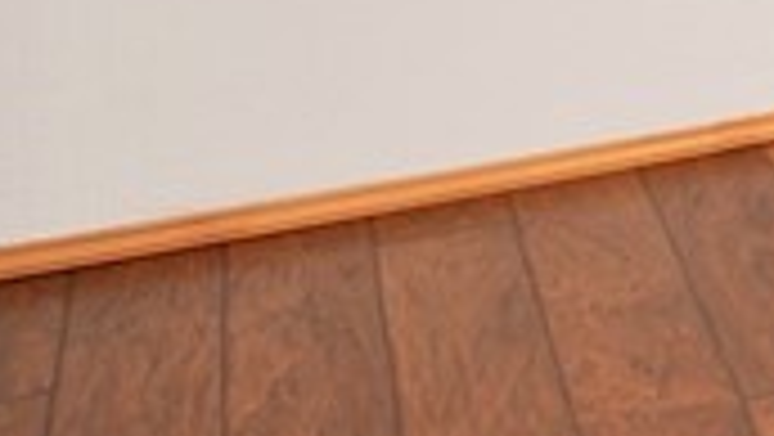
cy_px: -672
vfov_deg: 9.0
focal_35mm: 119
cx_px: 2061
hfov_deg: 12.4
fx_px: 2444
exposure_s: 3
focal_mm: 12
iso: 100
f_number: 8
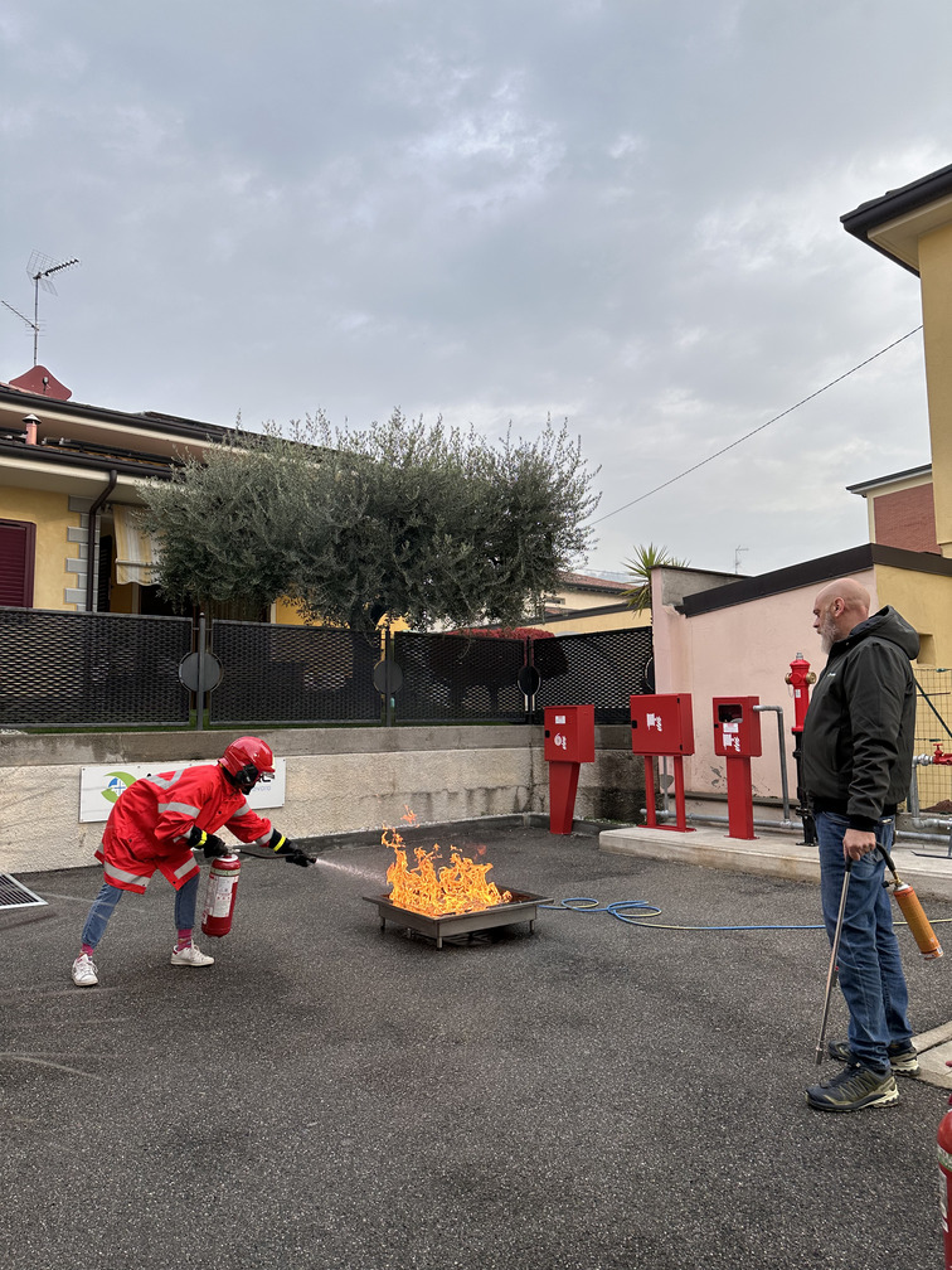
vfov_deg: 71.6
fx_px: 880
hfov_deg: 56.8
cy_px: 635
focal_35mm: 24
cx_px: 476
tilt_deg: +6.2
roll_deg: +0.5
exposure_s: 1/1131
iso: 80
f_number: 1.78
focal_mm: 6.86
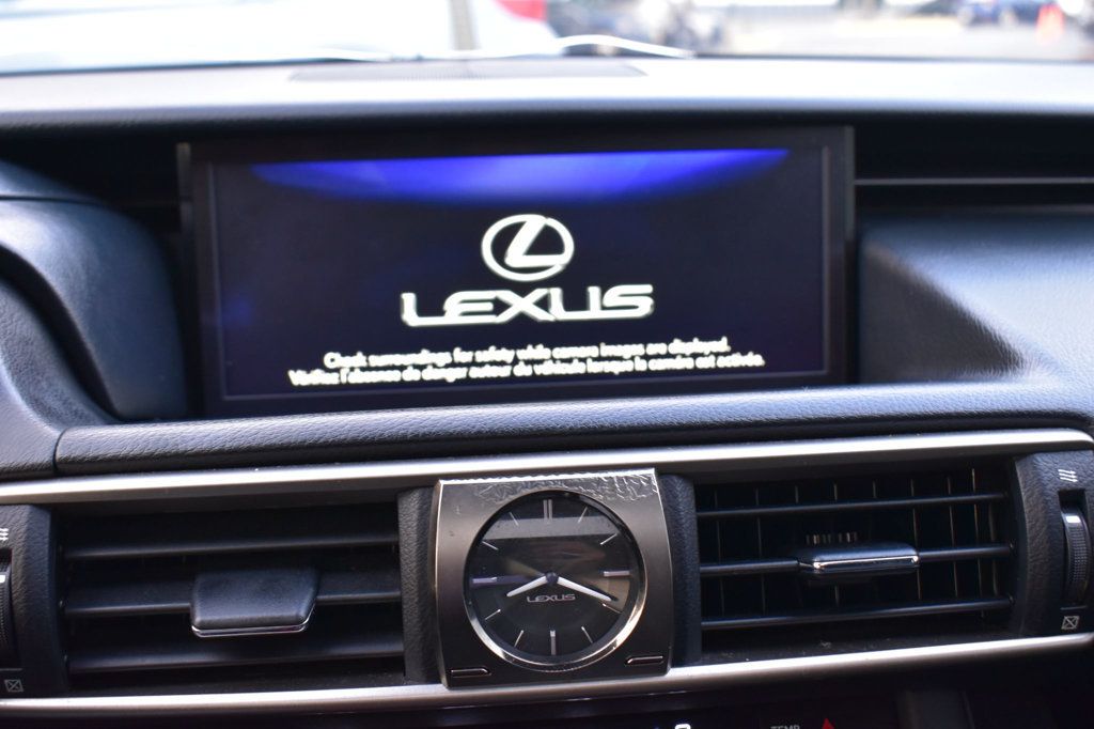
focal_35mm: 40
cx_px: 547
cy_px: 364
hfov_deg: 47.9
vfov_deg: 33.0
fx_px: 1230
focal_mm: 27
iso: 1400
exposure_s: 1/15
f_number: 6.3
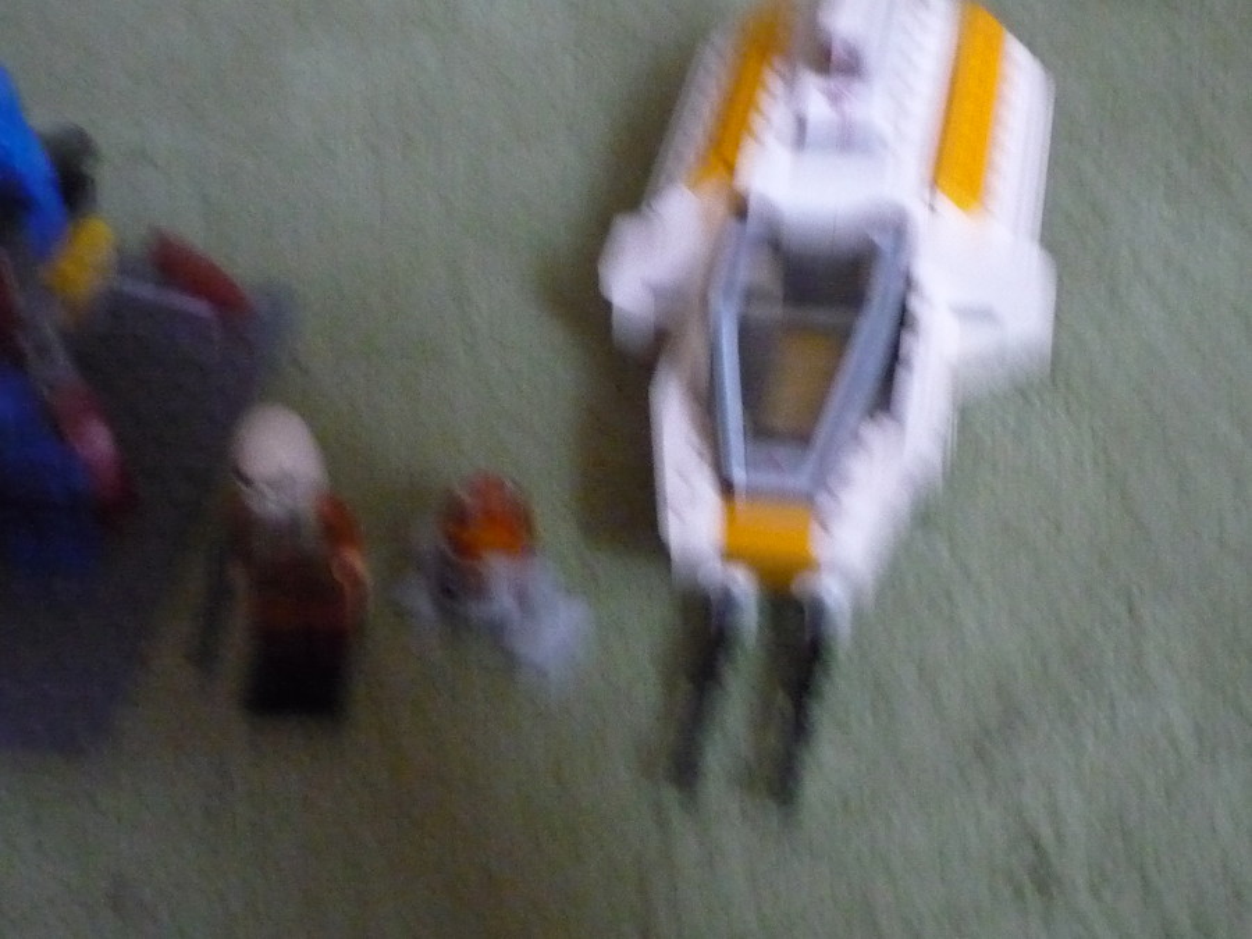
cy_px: 470
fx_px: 2062
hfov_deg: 33.8
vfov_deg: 25.7
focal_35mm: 57
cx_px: 626
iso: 800
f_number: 3.5
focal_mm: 5.8
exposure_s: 1/10
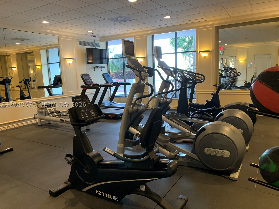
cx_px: 140
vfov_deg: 53.1
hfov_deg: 67.3
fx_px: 210
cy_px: 104
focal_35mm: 26
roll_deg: +2.1
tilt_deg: -8.2
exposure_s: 1/60
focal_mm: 4.25
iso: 160
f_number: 1.8
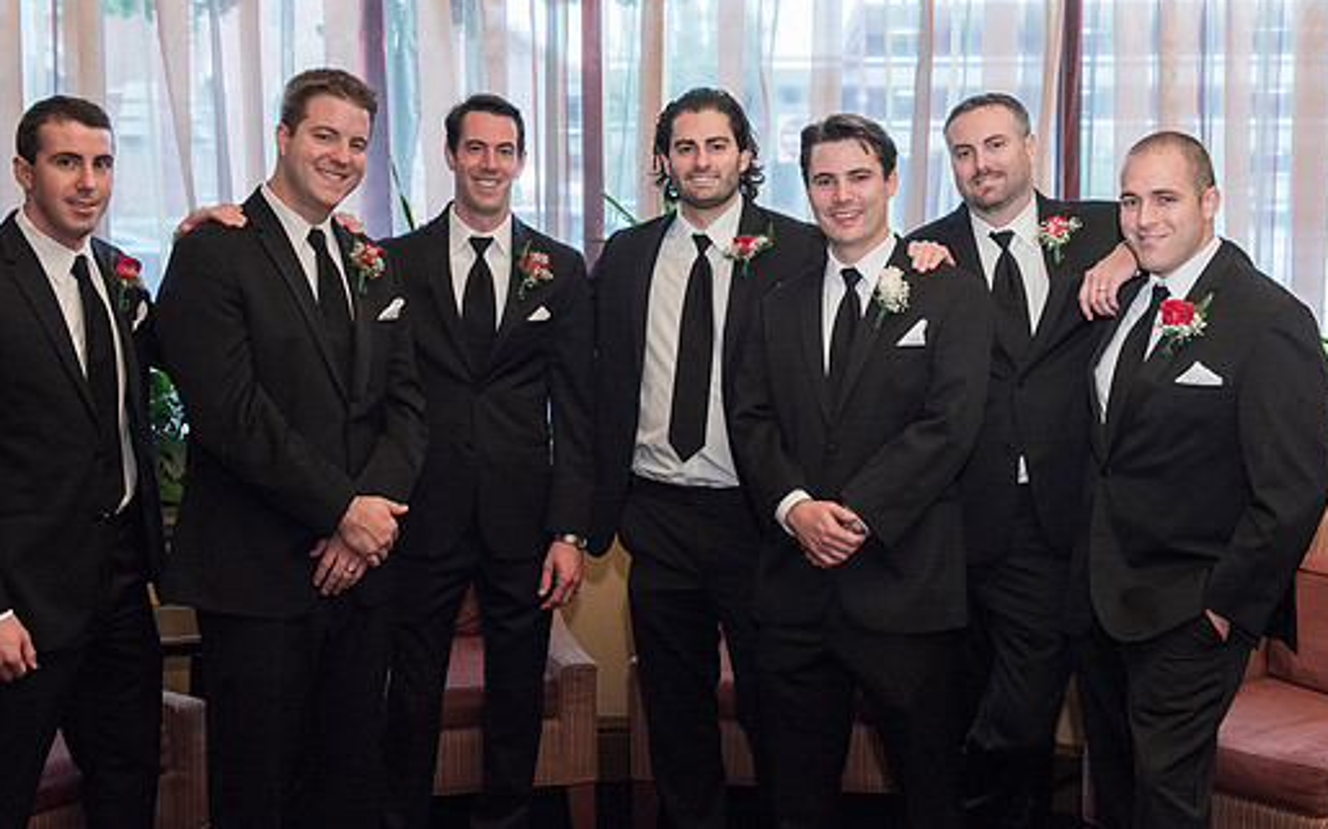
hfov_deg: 41.8
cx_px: 682
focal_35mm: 48
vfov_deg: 26.8
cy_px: 347
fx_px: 1737
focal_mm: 38
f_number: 4
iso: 1000
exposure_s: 1/125
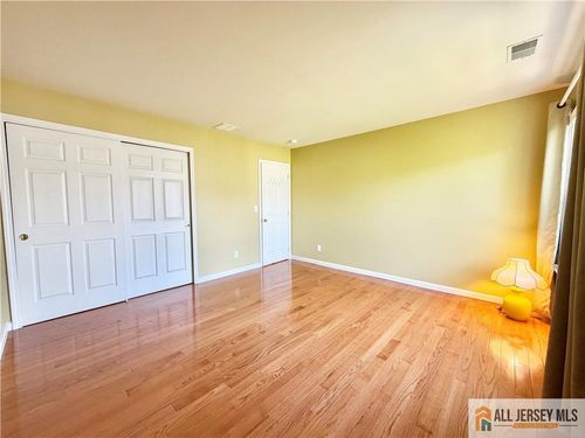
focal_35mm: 14
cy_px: 219
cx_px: 292
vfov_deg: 85.7
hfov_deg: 102.1
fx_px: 237
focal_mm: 2.22
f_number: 2.2
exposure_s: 1/121
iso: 200
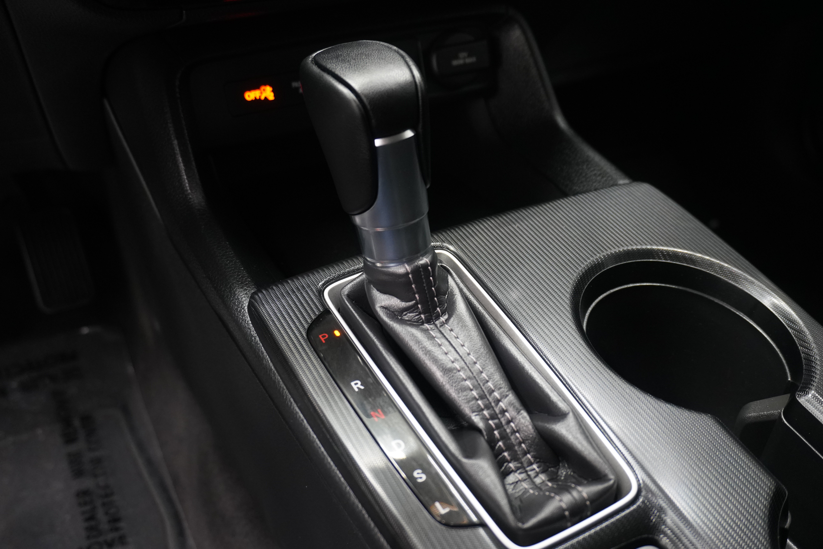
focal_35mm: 34
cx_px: 412
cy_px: 274
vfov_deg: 38.9
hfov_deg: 55.8
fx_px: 777
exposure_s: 1/60
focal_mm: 23
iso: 1600
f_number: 4
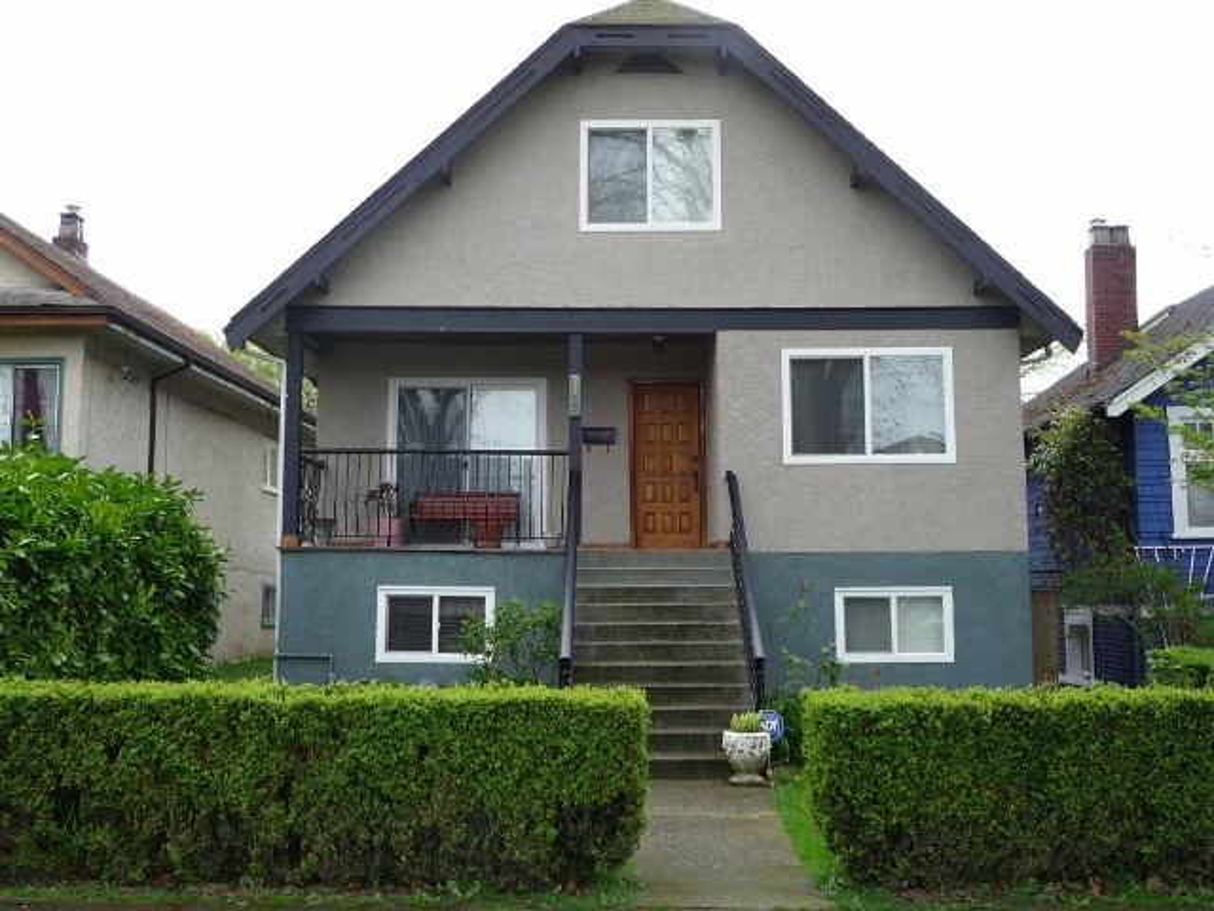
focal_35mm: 36
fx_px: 1263
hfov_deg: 51.4
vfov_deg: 39.7
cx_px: 607
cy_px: 456
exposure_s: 1/80
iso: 100
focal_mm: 4.7
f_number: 3.3
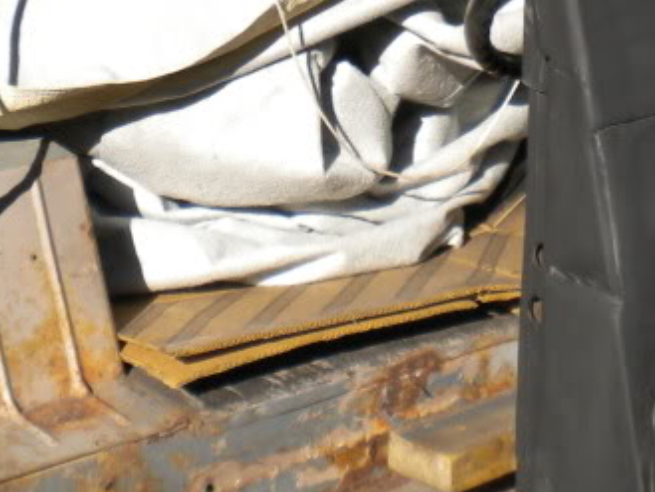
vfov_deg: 13.1
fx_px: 2063
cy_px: -175
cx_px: 275
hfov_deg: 18.0
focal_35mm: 109
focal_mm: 6.3
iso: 80
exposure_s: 1/444
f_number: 4.6
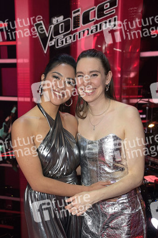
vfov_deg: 44.5
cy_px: 119
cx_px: 79
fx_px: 290
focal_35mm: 44
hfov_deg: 30.5
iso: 2500
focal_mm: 44
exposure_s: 1/125
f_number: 5
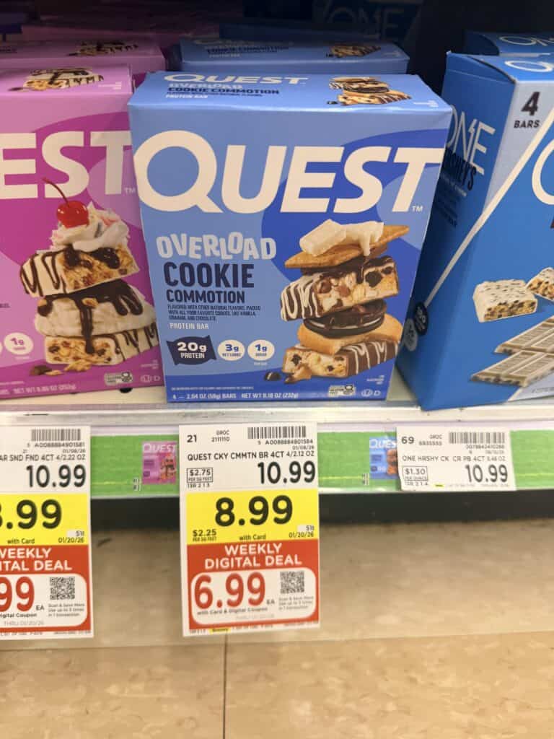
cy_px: 370
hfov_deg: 56.8
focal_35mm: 24
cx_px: 277
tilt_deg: -39.2
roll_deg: -1.9
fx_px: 512
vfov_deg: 71.6
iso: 200
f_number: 1.78
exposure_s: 1/63
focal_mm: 6.76
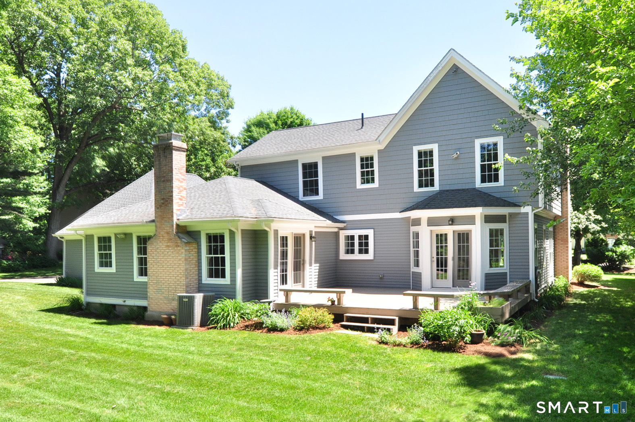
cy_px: 211
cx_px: 318
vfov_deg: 63.1
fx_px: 344
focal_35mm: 20
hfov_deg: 85.5
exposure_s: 1/125
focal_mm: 13
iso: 400
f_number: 8
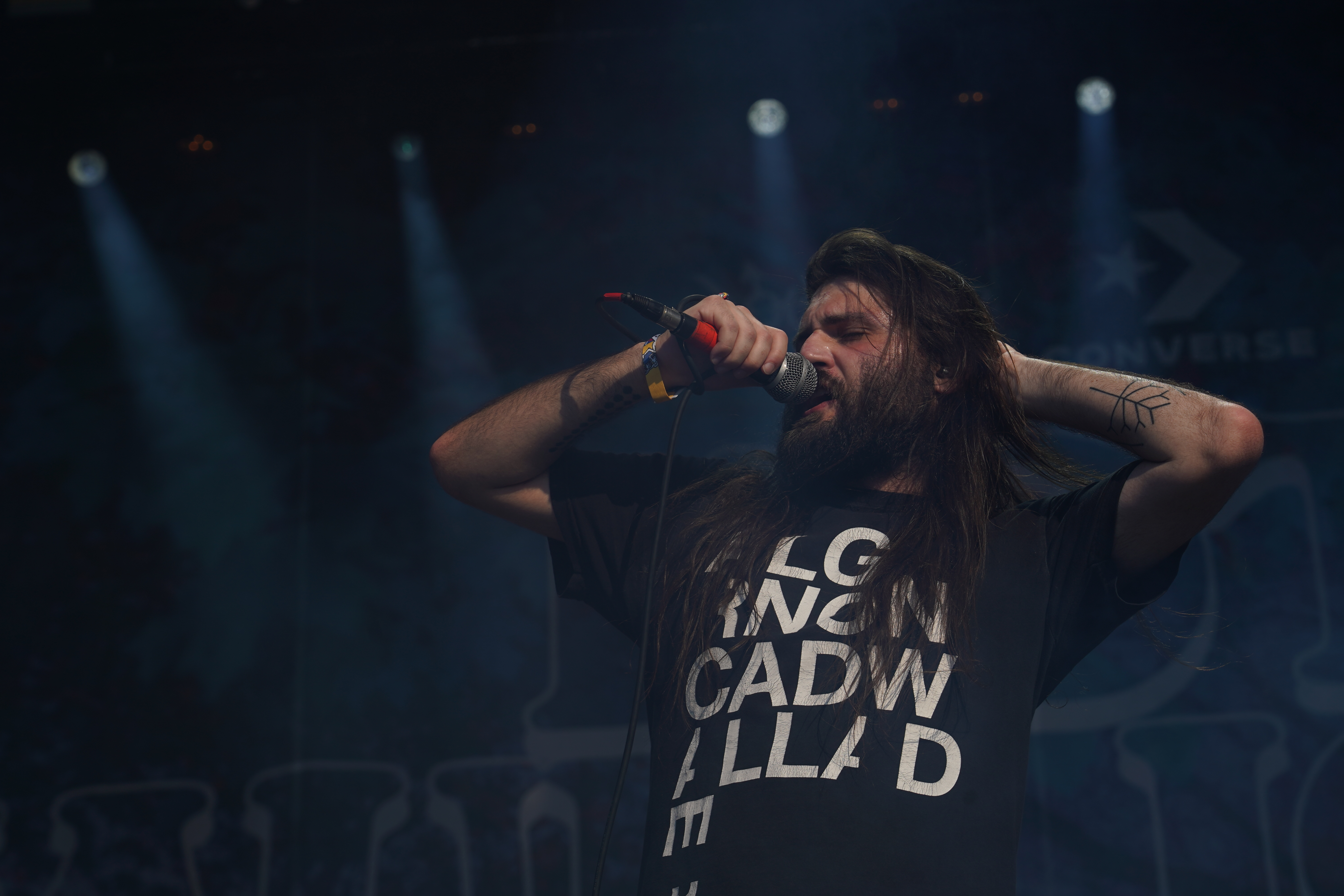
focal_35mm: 105
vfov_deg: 13.0
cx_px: 672
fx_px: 3920
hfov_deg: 19.5
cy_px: 448
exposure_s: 1/800
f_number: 8
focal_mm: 105
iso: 100
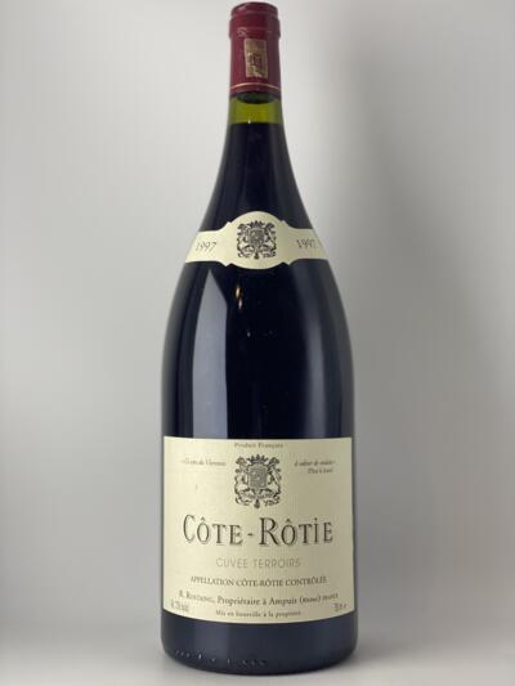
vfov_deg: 36.8
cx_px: 258
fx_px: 1031
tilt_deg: +4.3
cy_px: 343
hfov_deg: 28.0
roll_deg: -0.5
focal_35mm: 52
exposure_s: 1/122
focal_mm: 6
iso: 64
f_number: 2
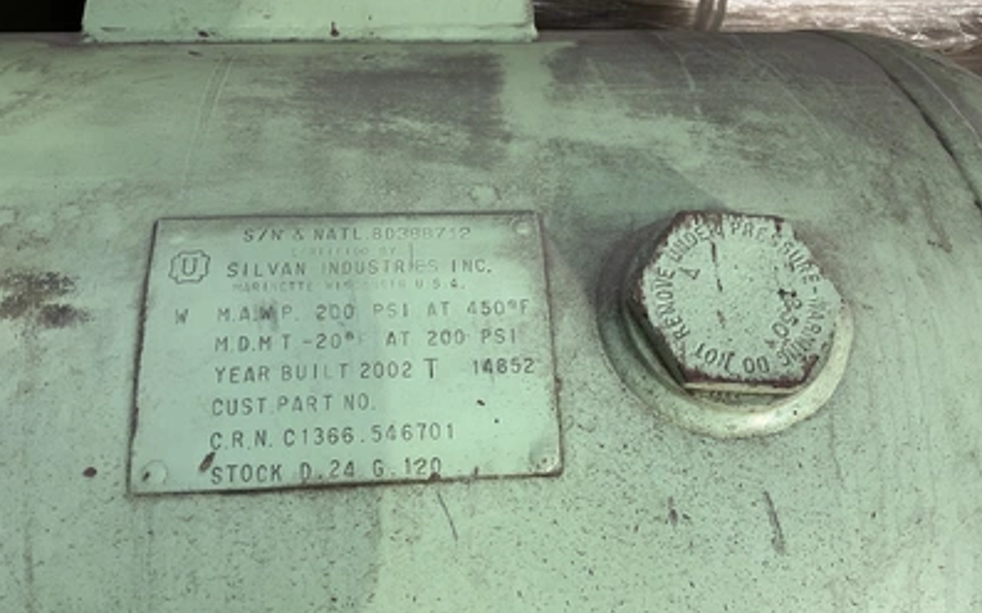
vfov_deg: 40.6
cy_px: 324
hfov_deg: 61.2
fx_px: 830
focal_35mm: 31
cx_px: 490
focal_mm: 3
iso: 25
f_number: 1.8
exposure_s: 1/1076
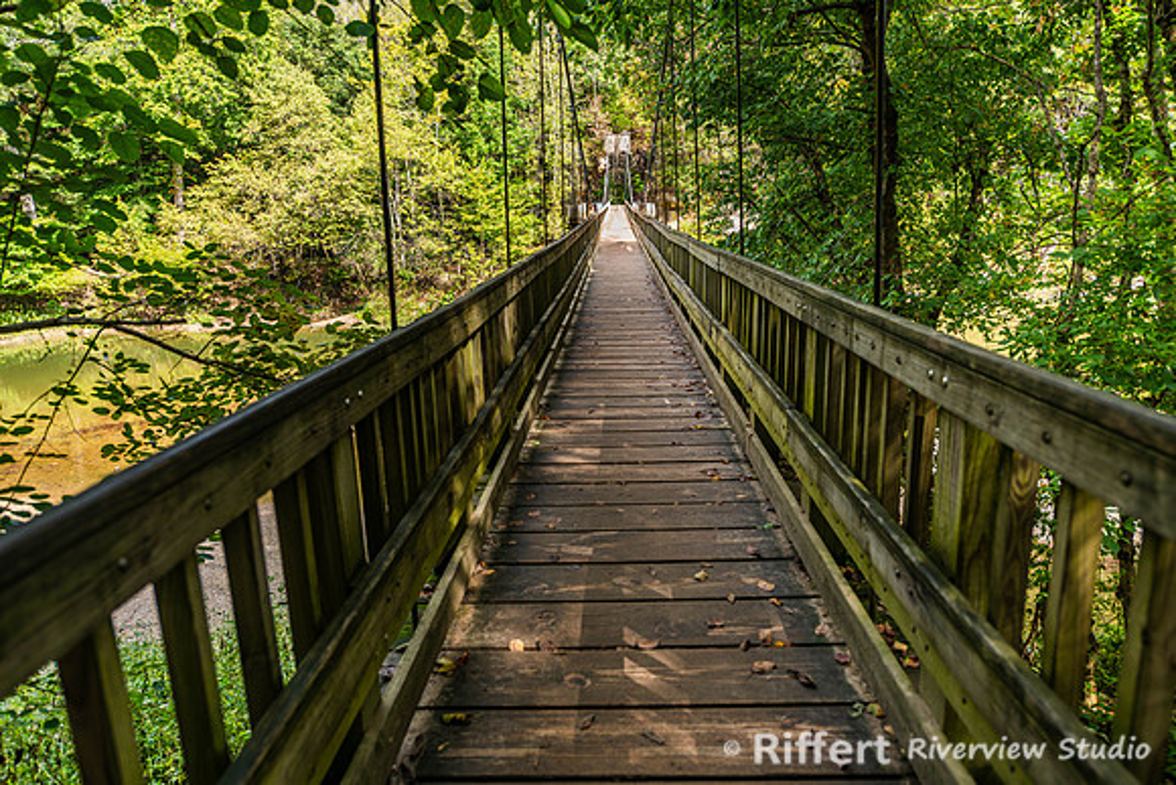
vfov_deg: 53.2
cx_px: 588
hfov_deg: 73.7
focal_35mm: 24
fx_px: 784
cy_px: 392
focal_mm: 24
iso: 64
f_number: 2.8
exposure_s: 1/100
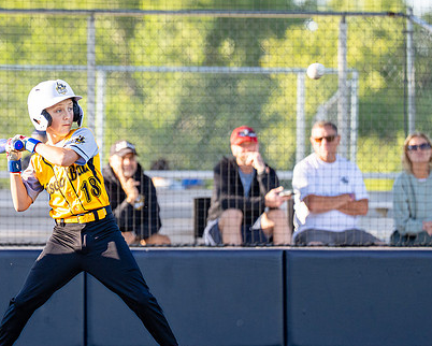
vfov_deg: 3.3
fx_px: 6076
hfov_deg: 4.1
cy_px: 151
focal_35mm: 475
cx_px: 14
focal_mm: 200
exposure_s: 1/1600
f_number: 2.8
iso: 400
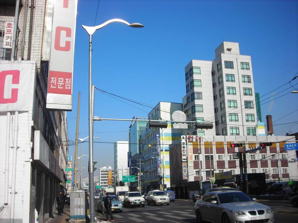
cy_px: 112
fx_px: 327
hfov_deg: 49.0
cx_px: 149
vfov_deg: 37.7
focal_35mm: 38
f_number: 6.4
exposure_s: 1/220
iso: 50
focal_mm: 6.3
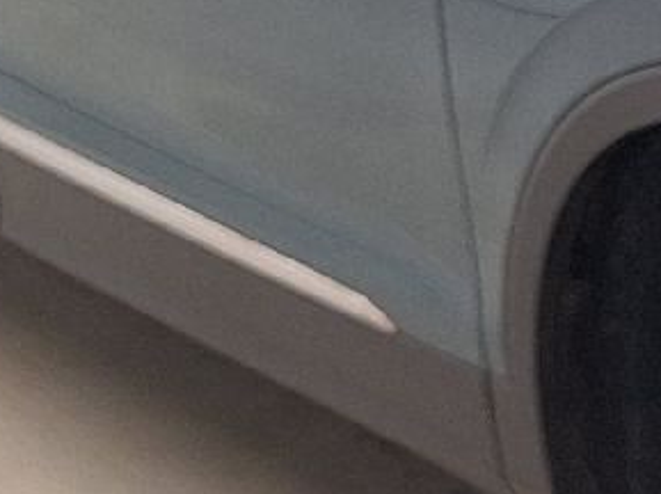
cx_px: 1137
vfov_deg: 9.7
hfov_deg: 12.0
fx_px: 2918
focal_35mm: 153
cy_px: 240
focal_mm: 5.54
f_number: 1.8
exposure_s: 1/100
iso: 64
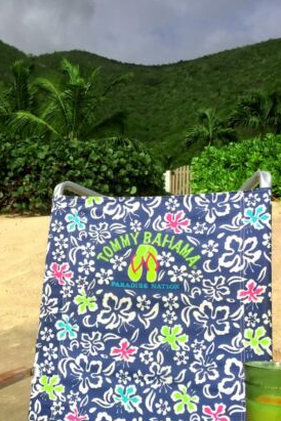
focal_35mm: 47
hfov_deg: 28.0
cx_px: 54
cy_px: 239
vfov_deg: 41.8
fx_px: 550
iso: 32
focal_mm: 4.15
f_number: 2.2
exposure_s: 1/3968
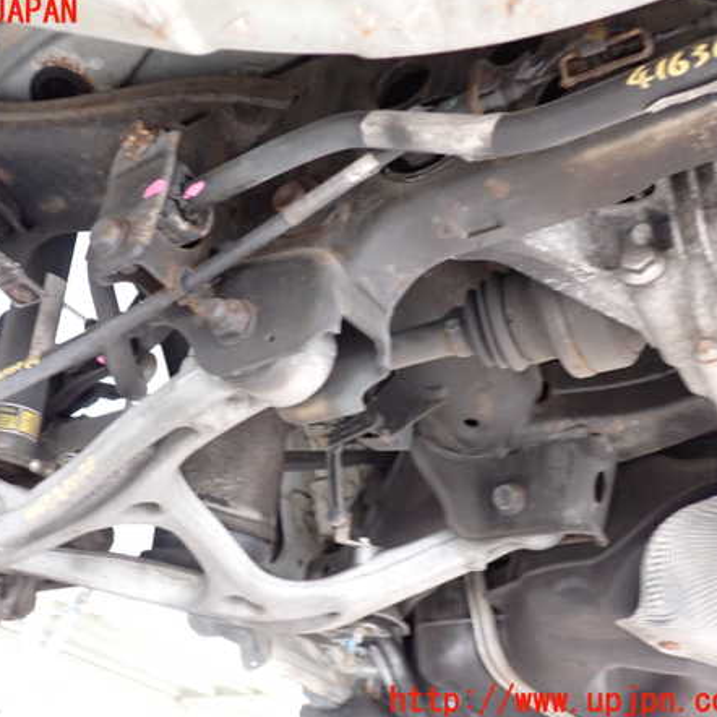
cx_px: 269
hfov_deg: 45.7
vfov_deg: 46.0
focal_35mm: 36
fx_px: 844
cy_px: 357
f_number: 2.3
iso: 500
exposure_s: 1/30
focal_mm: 5.4
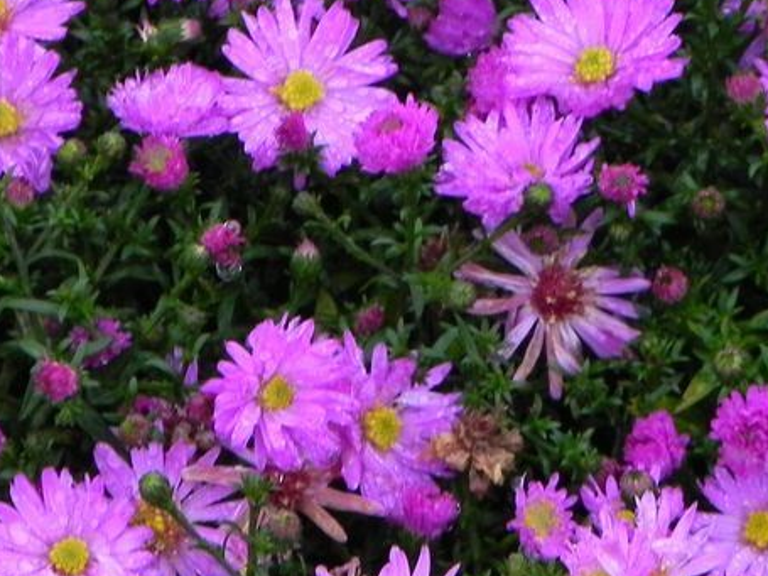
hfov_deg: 5.9
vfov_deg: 4.4
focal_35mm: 338
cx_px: 188
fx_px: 7497
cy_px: 245
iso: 160
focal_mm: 25.7
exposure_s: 1/30
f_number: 5
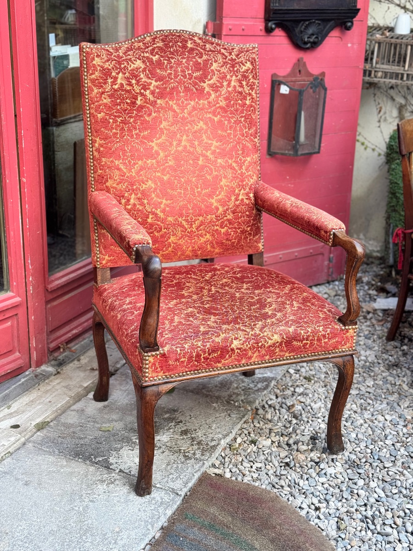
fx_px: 764
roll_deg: -1.7
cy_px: 276
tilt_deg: -19.1
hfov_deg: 30.3
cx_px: 206
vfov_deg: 39.7
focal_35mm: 48
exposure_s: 1/227
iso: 64
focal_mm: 6.76
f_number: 1.78
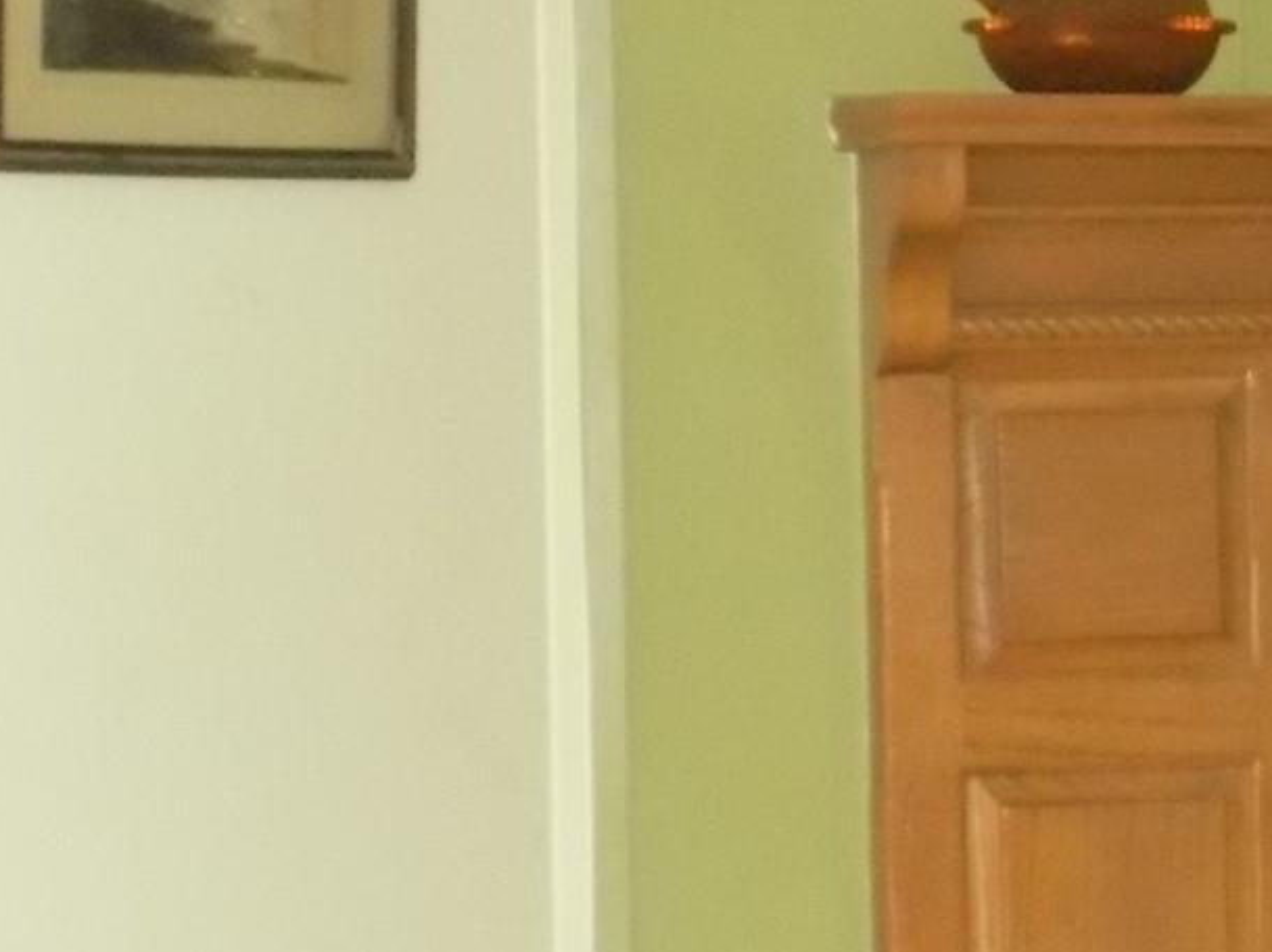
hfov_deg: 11.0
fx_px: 6427
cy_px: 633
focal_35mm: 175
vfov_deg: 8.5
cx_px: 1727
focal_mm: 9.3
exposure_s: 1/30
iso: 720
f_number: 3.9
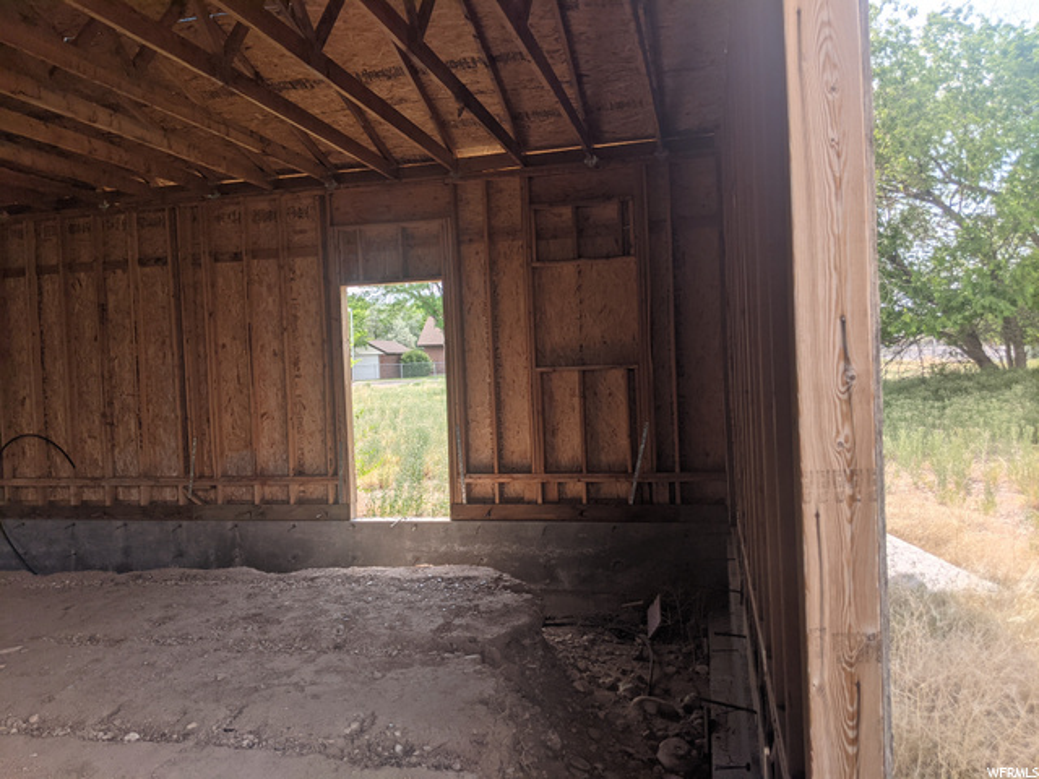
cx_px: 520
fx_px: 810
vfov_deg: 51.4
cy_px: 390
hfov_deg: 65.3
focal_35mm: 27
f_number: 1.8
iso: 46
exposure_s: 1/1376
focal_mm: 4.44
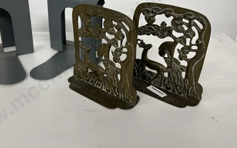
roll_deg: -0.3
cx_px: 95
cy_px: 46
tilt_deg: -25.1
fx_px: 226
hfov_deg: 54.9
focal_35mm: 35
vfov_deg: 35.8
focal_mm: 6.86
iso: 125
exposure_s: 1/100
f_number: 1.78
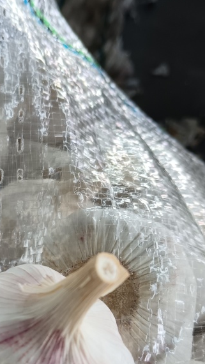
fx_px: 512
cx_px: 11
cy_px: 251
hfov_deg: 22.0
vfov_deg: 38.6
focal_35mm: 53
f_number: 1.8
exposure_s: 1/100
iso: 134
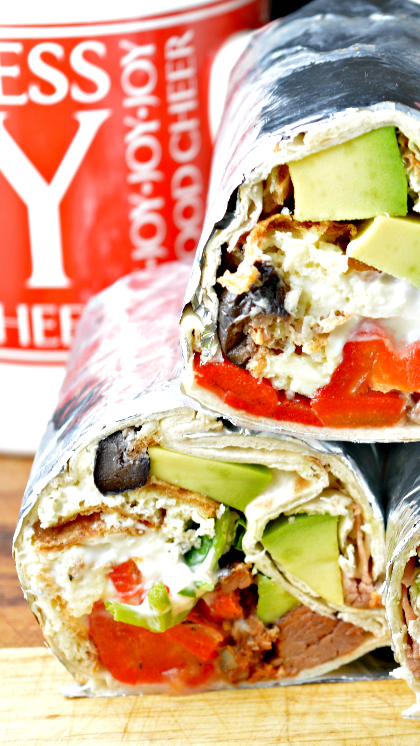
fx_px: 2590
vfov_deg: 16.4
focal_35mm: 131
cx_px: 448
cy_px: 371
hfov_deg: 9.2
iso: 100
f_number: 5.6
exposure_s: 1/25
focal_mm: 55
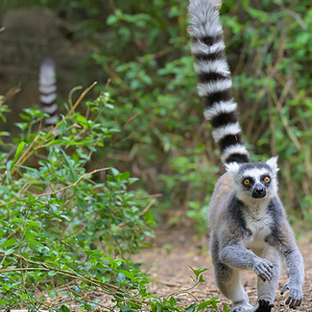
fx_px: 1897
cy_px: 166
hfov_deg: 9.4
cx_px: 202
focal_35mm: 186
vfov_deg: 9.4
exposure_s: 1/1600
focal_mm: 70
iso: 1600
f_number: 4
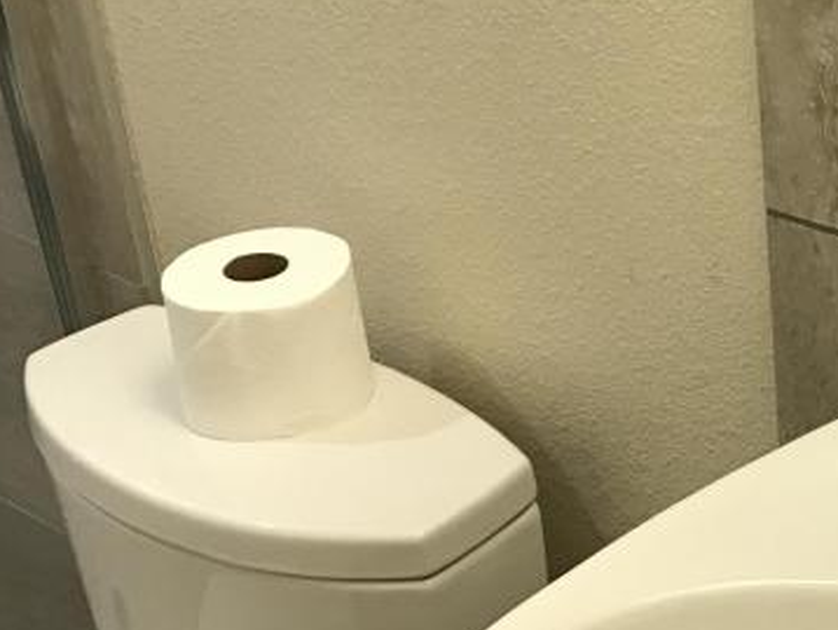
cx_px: 967
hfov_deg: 22.7
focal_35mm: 80
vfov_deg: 18.4
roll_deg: -0.9
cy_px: 384
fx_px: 1938
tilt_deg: -30.5
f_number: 1.8
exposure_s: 1/30
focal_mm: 3.99
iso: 32
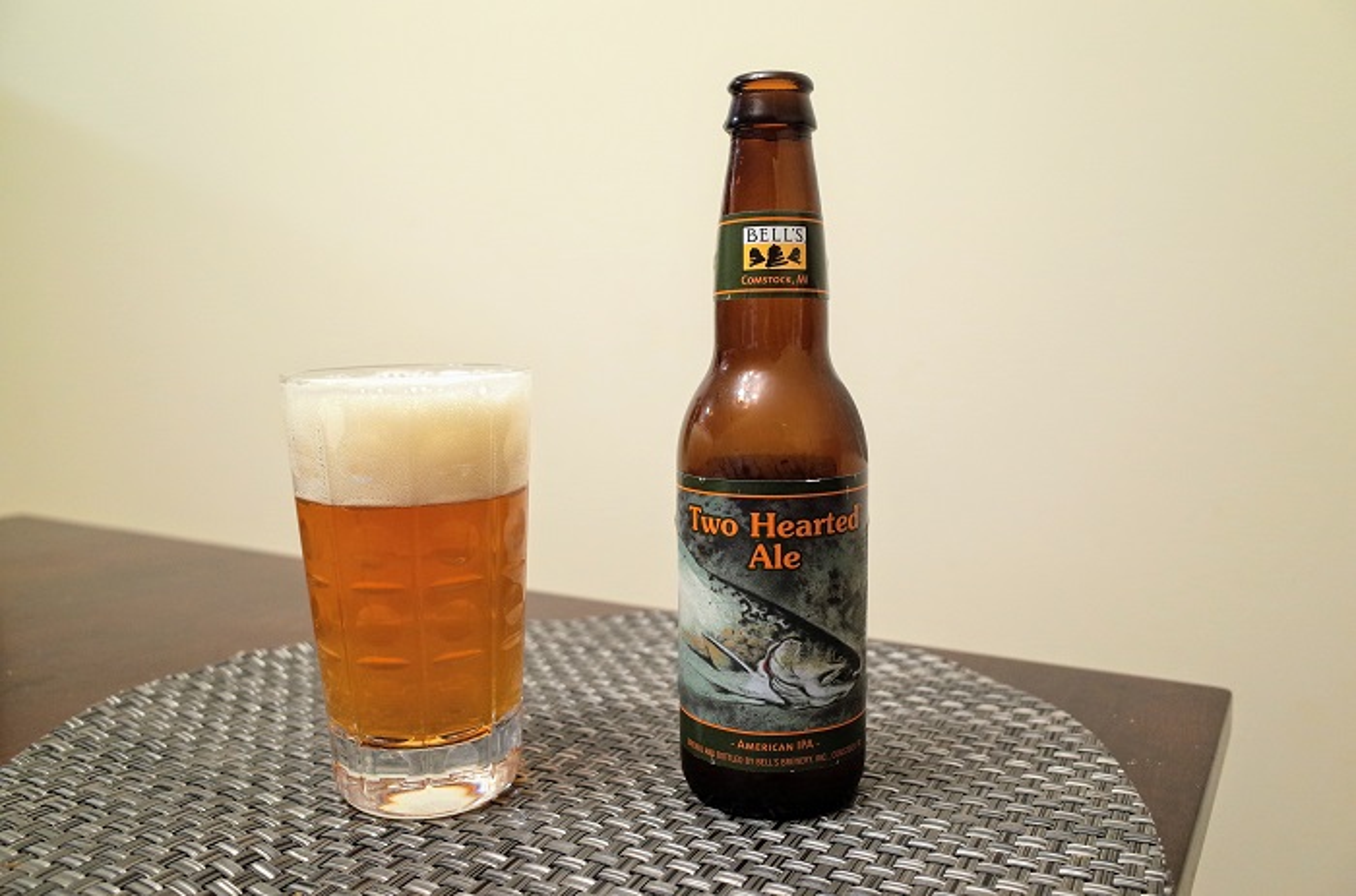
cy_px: 448
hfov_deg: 65.6
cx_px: 678
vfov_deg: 46.2
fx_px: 1052
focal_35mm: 28
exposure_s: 1/30
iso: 800
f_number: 3.5
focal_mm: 18.3
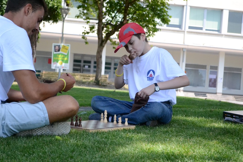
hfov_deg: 26.0
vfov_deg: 17.5
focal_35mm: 78
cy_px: 83
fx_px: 526
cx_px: 115
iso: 2800
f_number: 5.6
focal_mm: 48
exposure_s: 1/4000
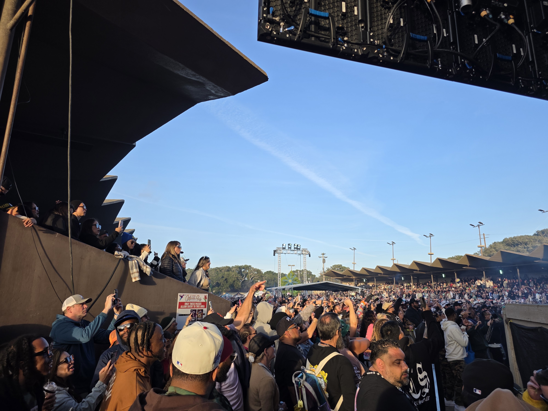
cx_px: 274
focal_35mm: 23
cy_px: 206
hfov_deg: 73.9
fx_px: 364
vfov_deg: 58.9
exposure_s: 1/1723
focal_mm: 6.3
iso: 80
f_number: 1.7
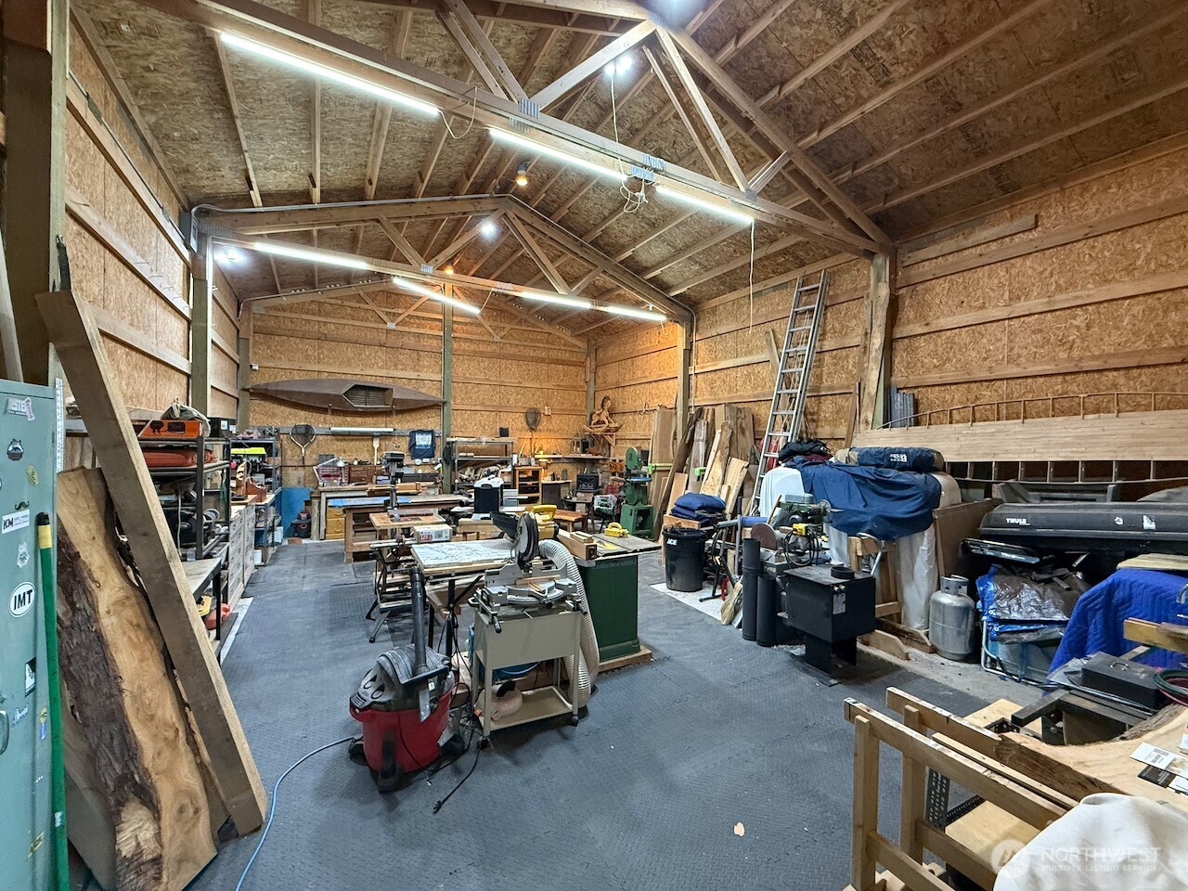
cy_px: 446
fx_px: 480
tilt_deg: +0.9
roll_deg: -0.7
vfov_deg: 85.7
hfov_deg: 102.1
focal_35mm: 14
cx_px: 594
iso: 500
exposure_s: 1/60
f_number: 2.2
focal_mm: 2.22
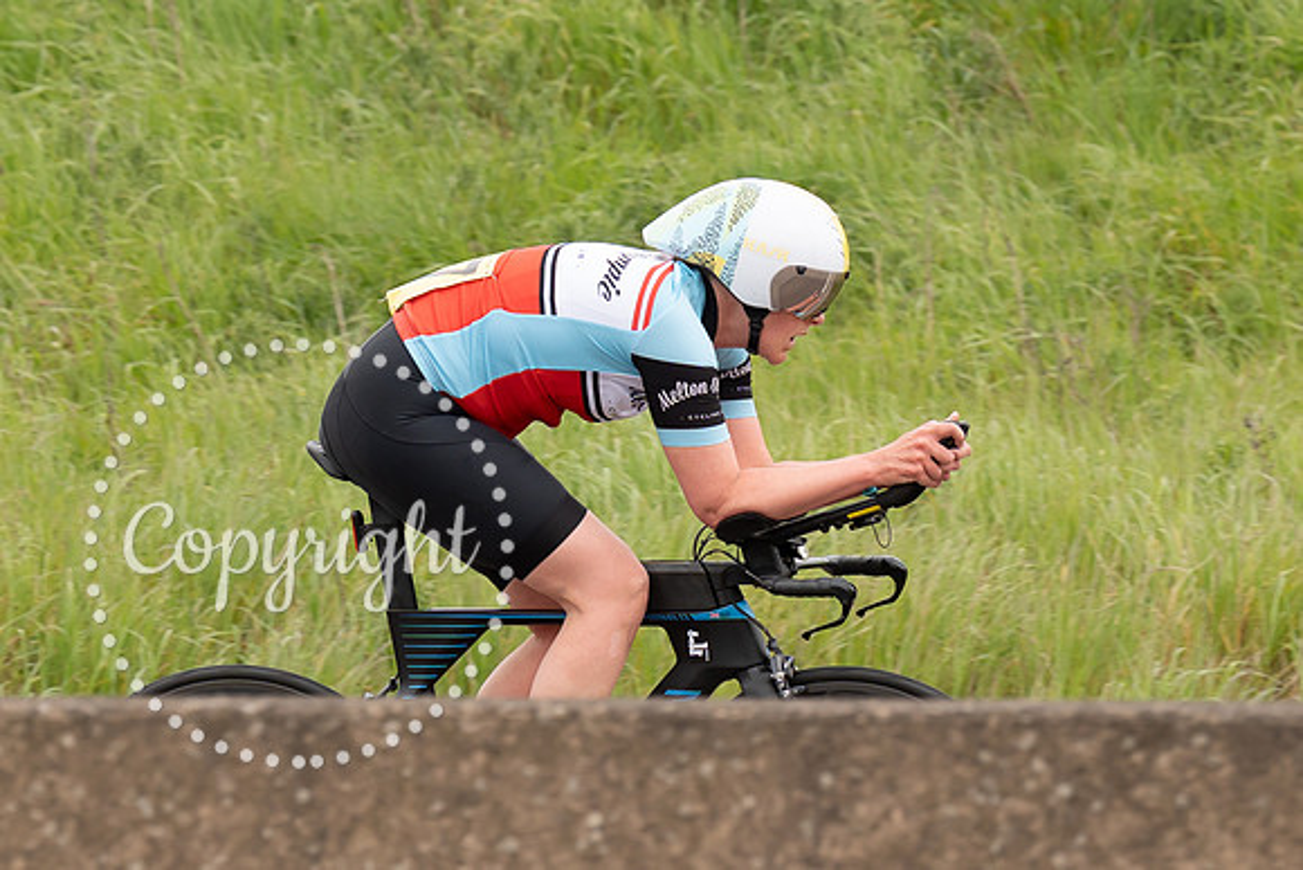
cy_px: 205
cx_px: 748
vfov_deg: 2.8
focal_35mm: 498
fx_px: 18040
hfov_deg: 4.1
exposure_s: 1/1000
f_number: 4
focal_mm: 154
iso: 250
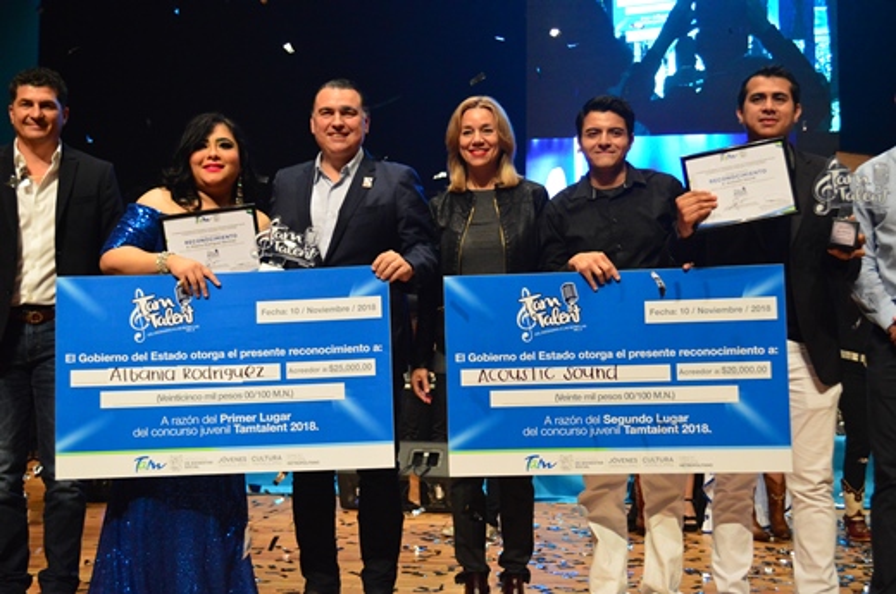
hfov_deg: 43.7
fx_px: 1118
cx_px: 448
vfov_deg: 29.8
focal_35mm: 45
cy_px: 297
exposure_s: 1/160
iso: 3200
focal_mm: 30
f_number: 4.5
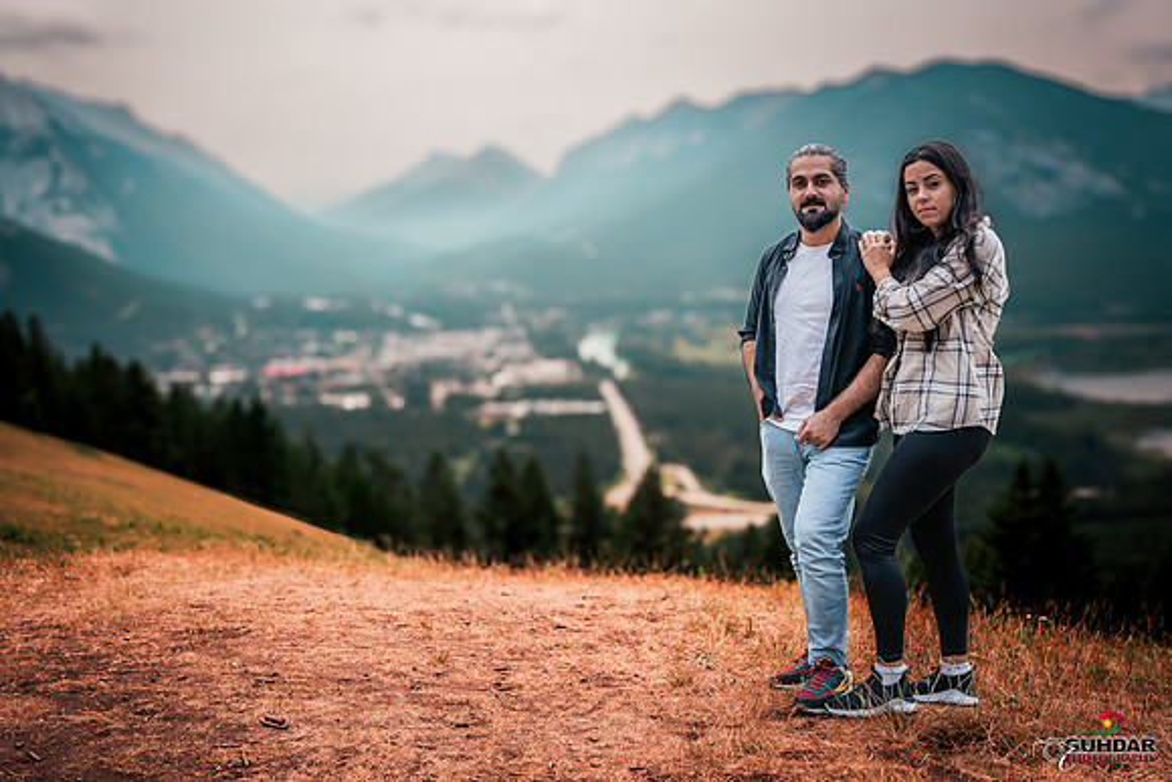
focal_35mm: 35
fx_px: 1140
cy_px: 391
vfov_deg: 37.9
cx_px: 586
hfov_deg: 54.4
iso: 200
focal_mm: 35
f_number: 3.2
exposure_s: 1/2500
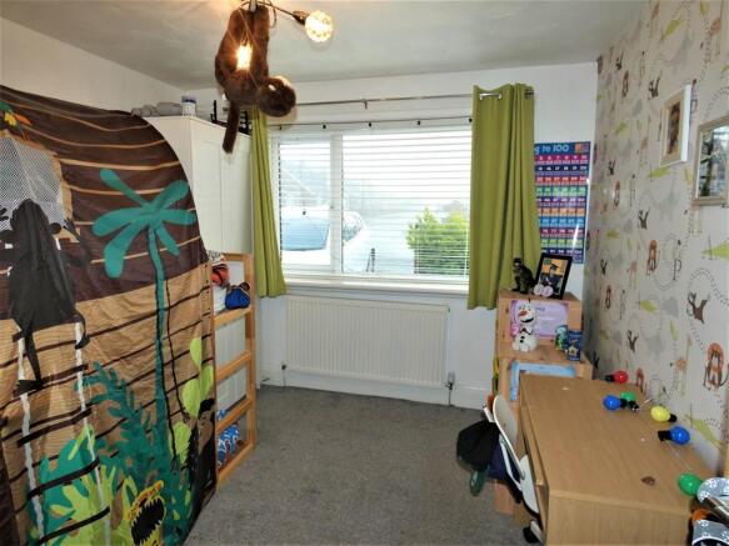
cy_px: 273
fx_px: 421
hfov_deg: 81.8
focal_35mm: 20
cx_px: 364
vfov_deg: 66.0
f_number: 2.8
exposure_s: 1/50
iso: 80
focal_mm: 3.6
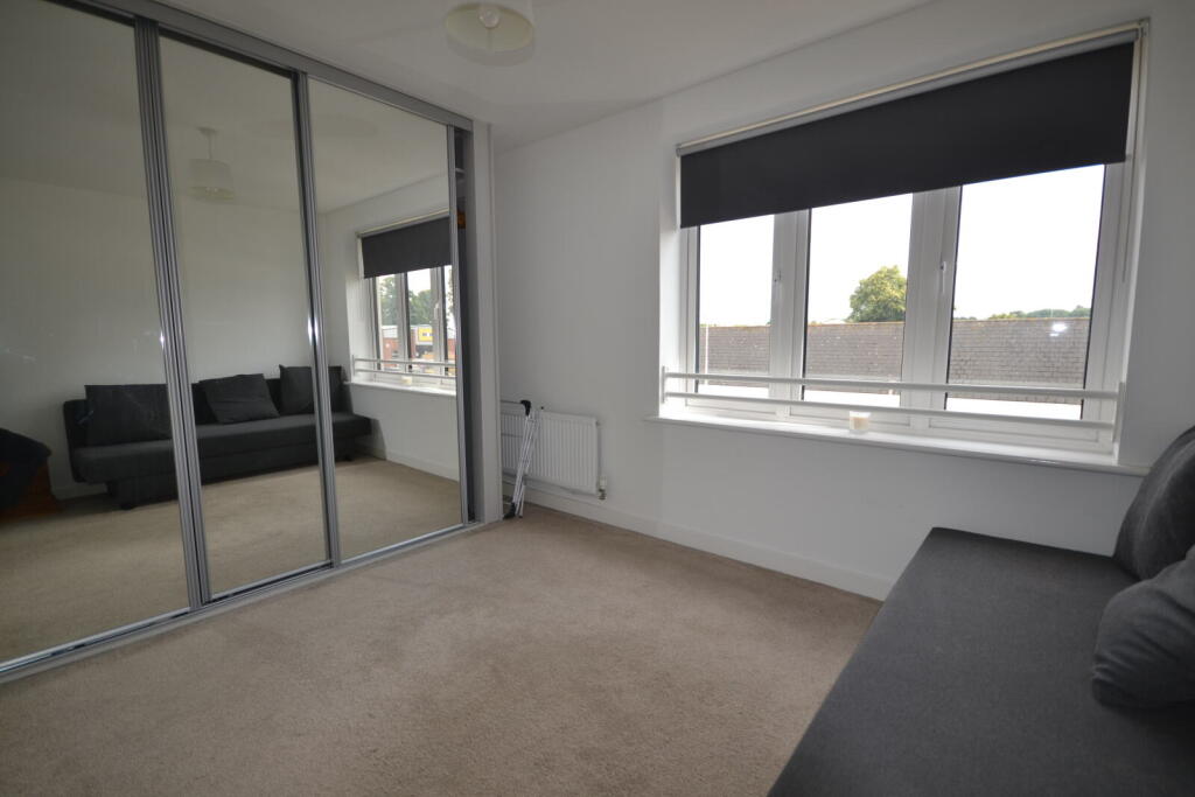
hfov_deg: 100.4
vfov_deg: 77.3
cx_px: 598
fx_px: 498
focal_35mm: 15
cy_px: 398
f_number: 4
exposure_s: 1/160
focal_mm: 10
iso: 100
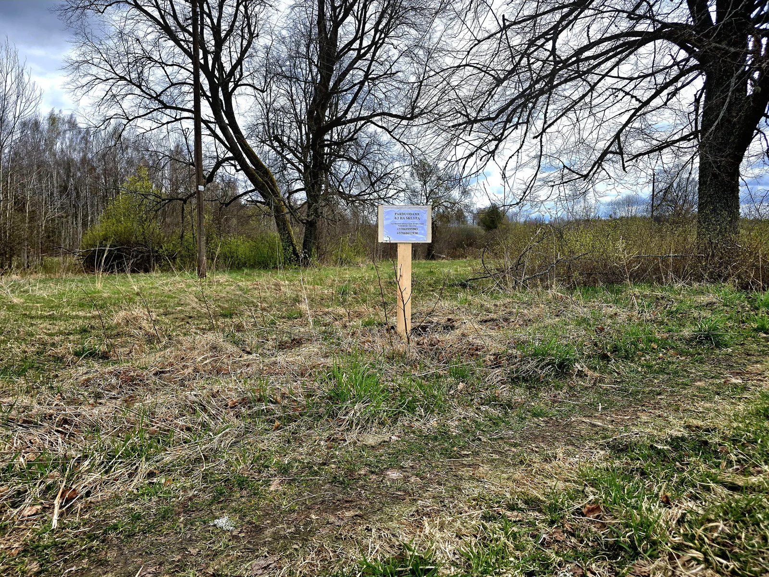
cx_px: 384
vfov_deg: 58.9
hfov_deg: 73.9
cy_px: 288
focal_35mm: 23
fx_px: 511
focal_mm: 6.3
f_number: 1.7
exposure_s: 1/667
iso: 12
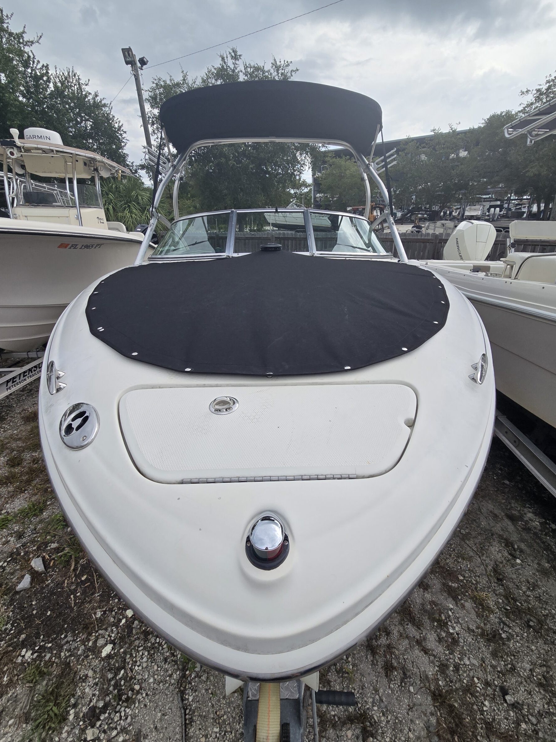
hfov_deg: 85.7
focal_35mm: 14
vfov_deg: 101.9
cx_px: 281
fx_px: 300
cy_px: 349
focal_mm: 2.2
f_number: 2.2
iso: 50
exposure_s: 1/1829
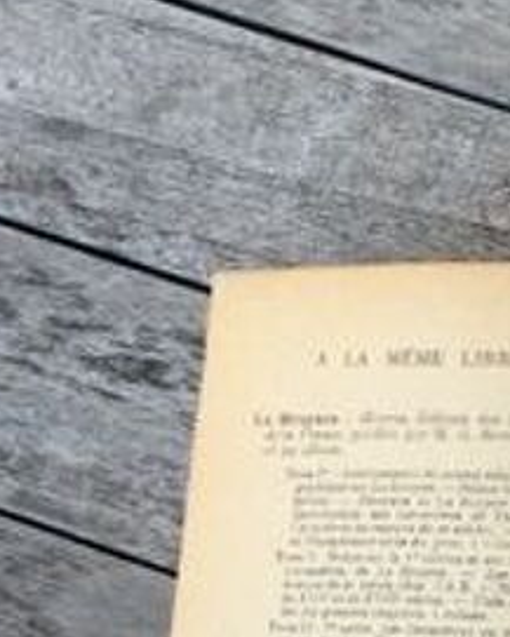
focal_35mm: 115
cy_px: 368
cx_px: 1100
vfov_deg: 16.7
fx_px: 2169
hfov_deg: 11.7
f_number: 2.4
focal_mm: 3.3
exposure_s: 1/697
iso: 32
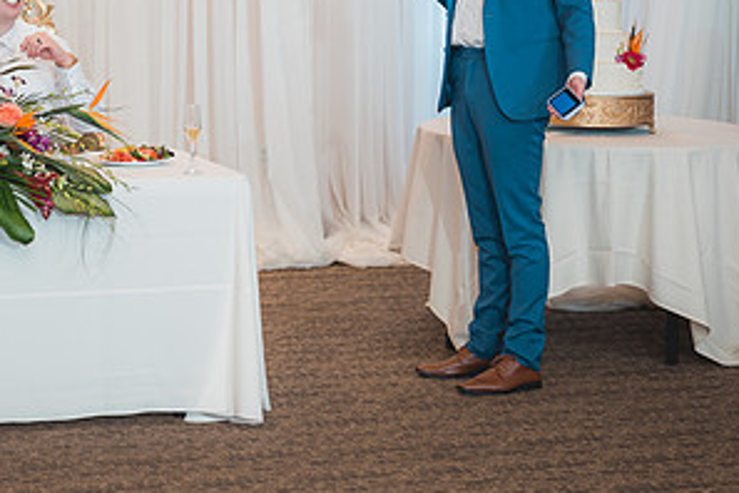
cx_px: 186
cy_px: 75
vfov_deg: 11.6
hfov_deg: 17.3
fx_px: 2422
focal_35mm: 118
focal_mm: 50
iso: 200
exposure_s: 1/250
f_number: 1.2
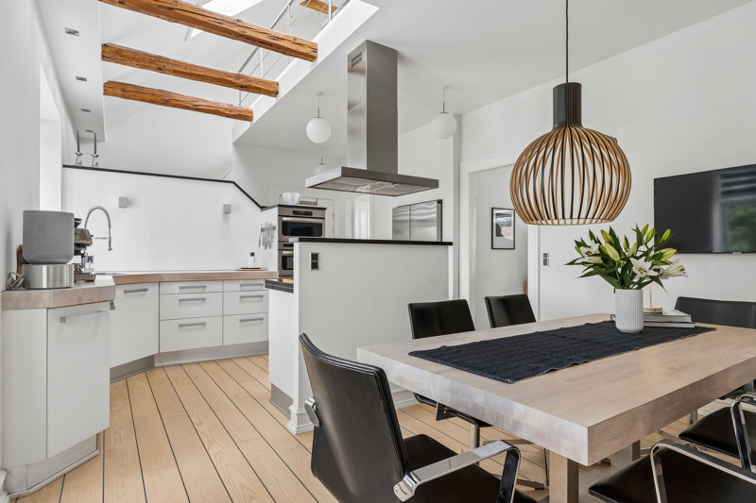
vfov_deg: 61.3
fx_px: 425
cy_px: 252
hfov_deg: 83.3
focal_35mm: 20
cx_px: 378
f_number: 8
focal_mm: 13.5
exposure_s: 1/4
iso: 200
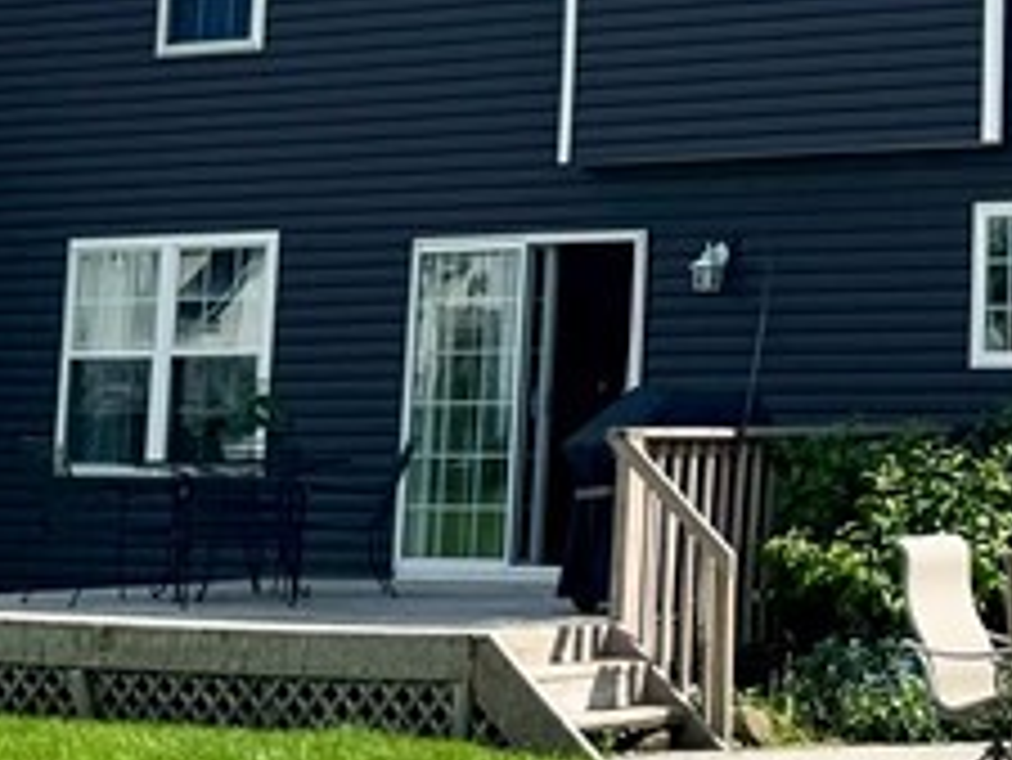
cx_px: 1322
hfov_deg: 17.0
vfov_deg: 13.3
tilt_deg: +8.6
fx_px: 3188
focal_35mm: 109
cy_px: -135
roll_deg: -0.4
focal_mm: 6.76
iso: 80
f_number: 1.78
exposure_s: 1/7937
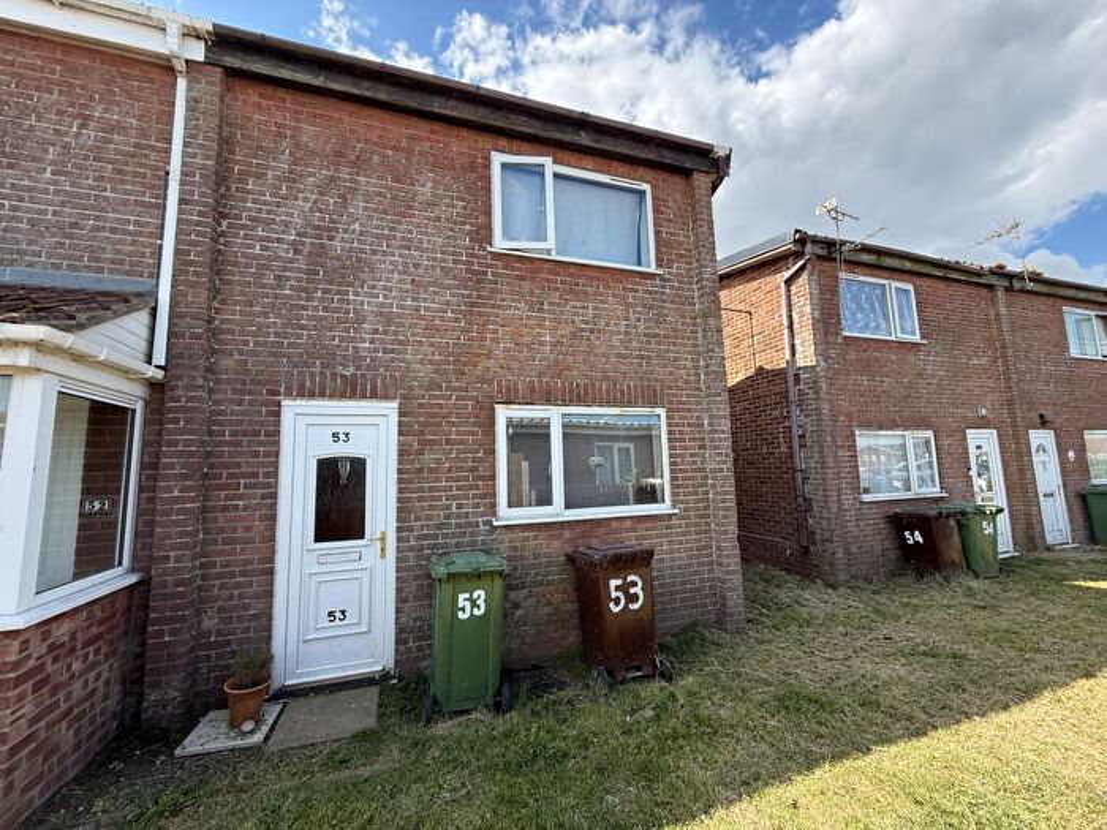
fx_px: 448
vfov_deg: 85.7
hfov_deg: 102.1
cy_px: 415
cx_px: 554
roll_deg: +2.3
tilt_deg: +7.8
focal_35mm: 14
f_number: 2.2
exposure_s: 1/531
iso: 50
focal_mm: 2.22
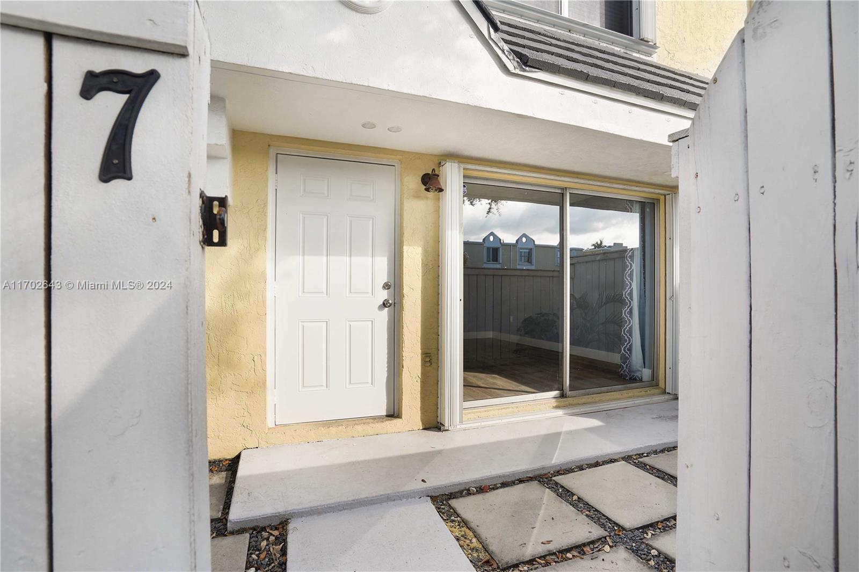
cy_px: 286
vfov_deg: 73.7
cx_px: 430
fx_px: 382
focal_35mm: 16
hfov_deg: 96.8
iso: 160
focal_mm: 16
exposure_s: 1/160
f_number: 8
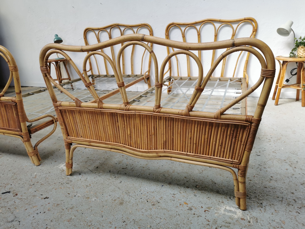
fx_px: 238
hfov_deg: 65.3
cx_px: 152
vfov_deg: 51.4
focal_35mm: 27
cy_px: 114
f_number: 1.8
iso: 50
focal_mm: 5.58
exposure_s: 1/257
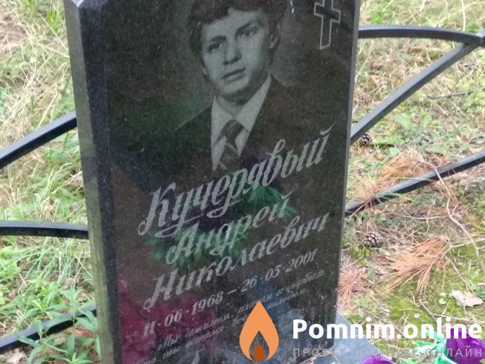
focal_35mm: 26
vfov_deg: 53.1
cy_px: 182
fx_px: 364
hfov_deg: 67.3
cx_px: 242
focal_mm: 3.81
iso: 800
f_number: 2.2
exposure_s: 1/20
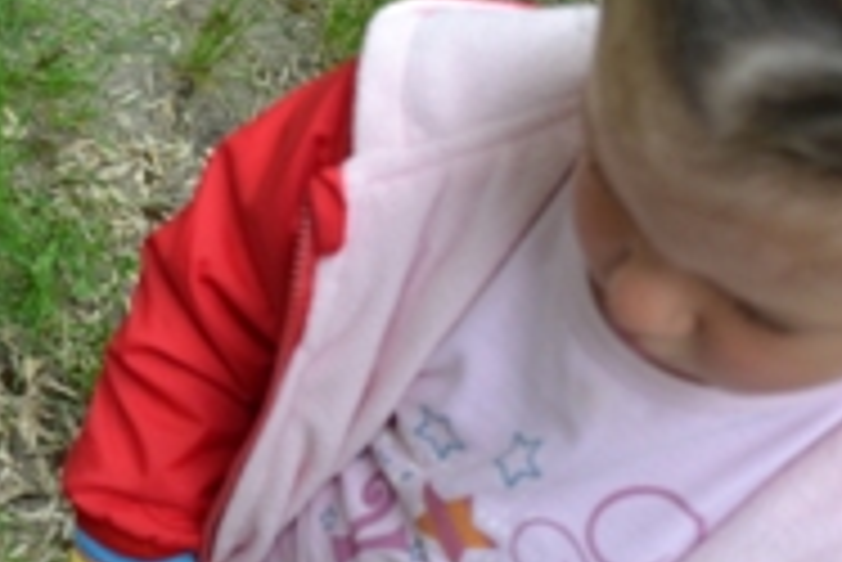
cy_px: 488
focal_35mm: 80
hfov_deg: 24.2
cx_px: 5
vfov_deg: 16.9
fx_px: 1873
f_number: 4.5
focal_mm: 20
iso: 400
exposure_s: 1/80
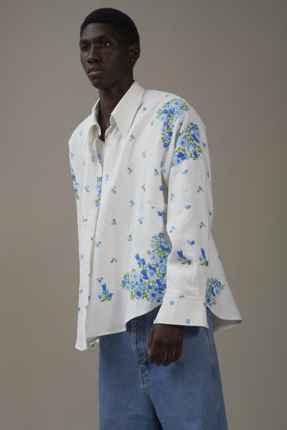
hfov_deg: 13.1
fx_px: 1254
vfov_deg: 19.4
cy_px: 215
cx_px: 144
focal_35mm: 105
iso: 200
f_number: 11
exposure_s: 1/160
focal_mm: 105
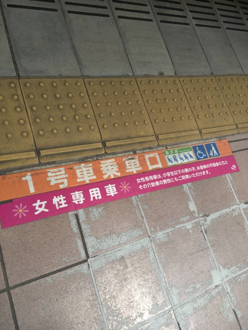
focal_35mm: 29
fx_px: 277
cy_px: 165
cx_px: 124
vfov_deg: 61.7
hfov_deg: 48.2
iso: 25
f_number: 2.2
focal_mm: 4.15
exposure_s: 1/340
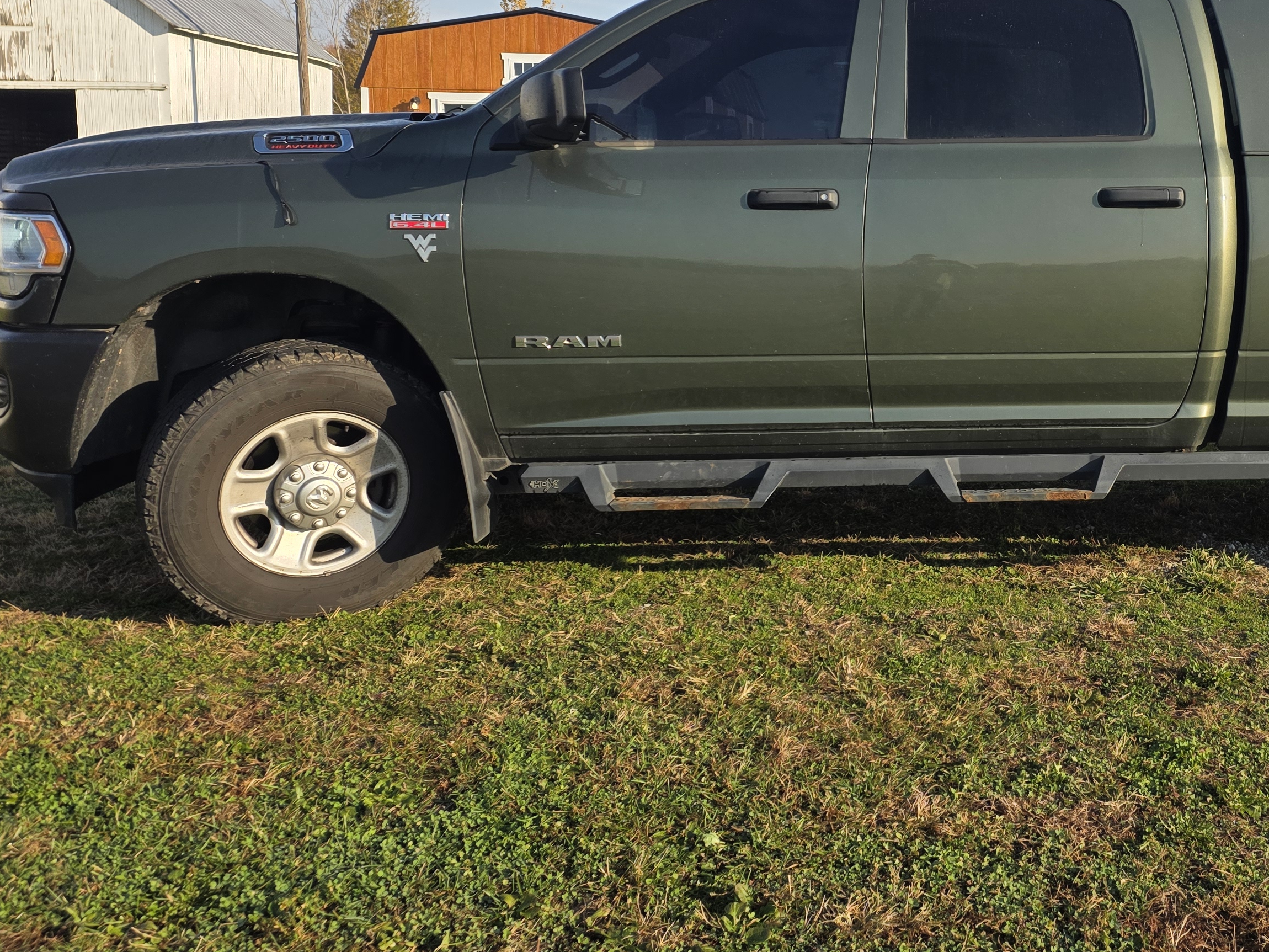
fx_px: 1466
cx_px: 1041
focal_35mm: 40
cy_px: 318
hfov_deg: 44.2
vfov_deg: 35.6
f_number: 1.7
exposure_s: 1/3336
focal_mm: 6.25
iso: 80
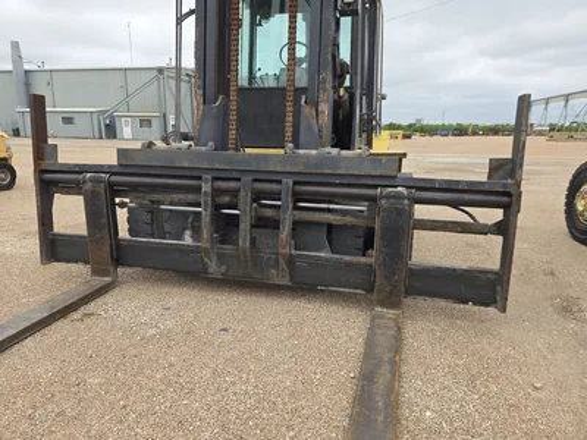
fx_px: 390
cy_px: 220
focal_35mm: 23
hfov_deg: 73.9
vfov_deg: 58.9
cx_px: 294
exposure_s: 1/963
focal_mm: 5.4
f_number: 1.8
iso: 25
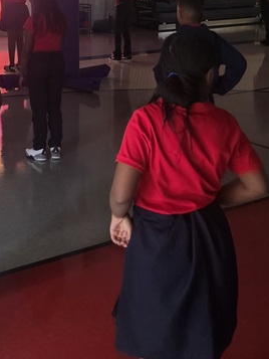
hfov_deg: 22.0
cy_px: 61
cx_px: 63
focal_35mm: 66
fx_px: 683
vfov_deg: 28.6
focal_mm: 6.3
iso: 1600
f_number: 1.7
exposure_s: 1/40
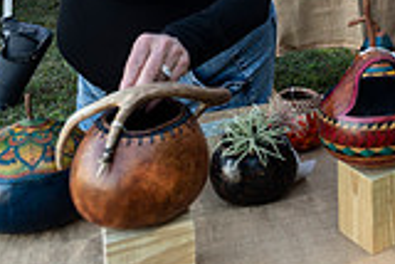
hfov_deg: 20.8
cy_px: -130
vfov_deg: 14.7
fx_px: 955
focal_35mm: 87
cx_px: 546
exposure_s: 1/125
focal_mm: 24
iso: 200
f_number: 4.5
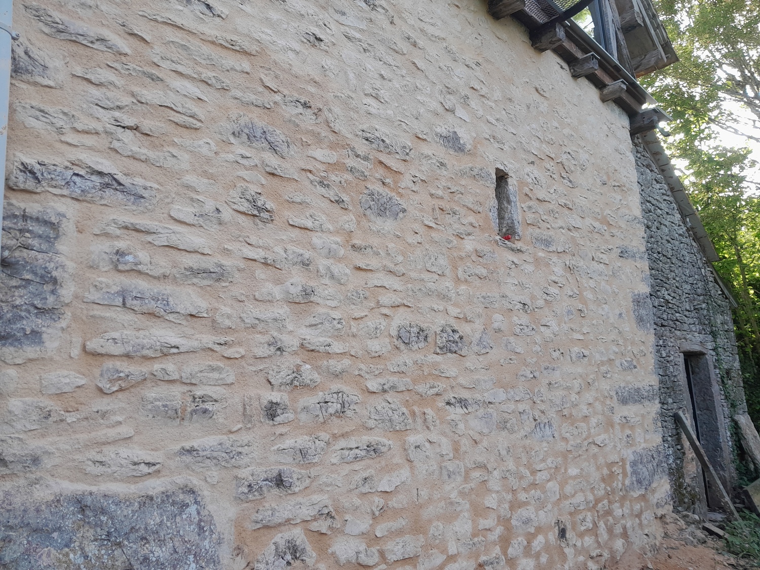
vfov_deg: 51.4
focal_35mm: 27
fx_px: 593
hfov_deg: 65.3
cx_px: 380
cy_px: 285
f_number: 1.8
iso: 40
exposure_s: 1/100
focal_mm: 4
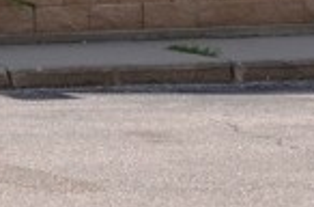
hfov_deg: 8.0
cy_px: -395
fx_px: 1867
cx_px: -681
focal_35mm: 215
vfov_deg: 5.9
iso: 100
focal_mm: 18
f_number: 8
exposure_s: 1/250
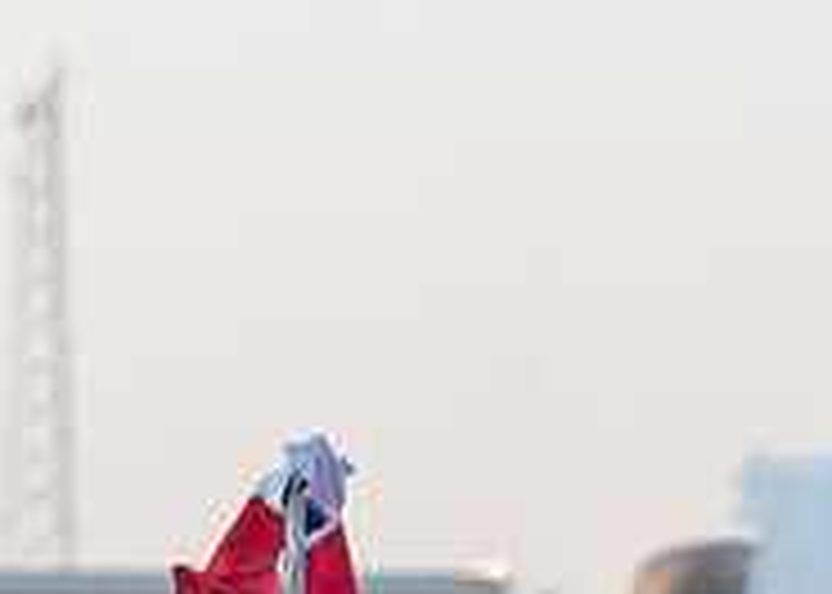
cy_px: 1052
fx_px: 20338
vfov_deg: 1.7
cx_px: 964
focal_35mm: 861
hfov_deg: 2.3
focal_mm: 161
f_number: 3.5
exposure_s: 1/1000
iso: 500
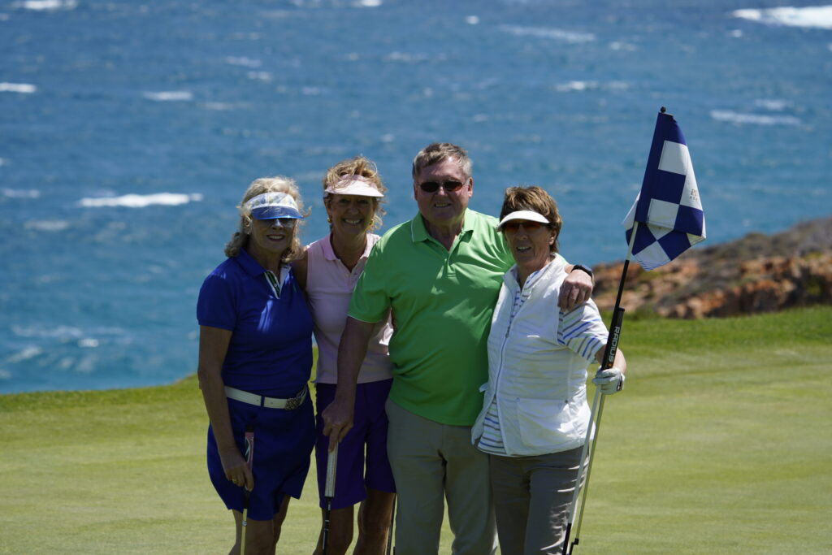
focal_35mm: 200
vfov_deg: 6.9
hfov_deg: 10.3
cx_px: 416
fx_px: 4623
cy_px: 278
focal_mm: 200
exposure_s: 1/320
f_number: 8
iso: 100
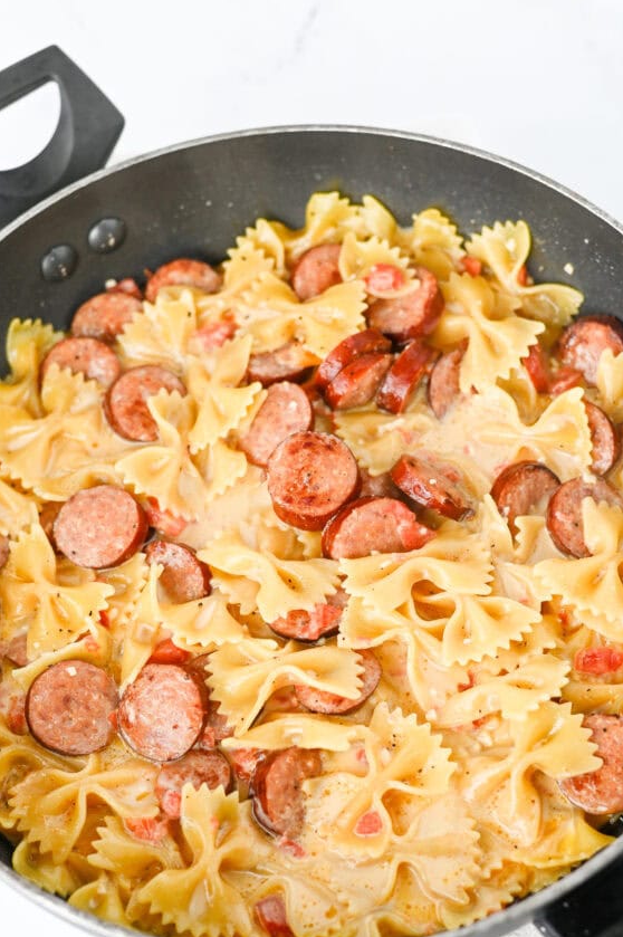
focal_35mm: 61
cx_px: 308
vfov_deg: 32.9
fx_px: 1586
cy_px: 495
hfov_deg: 22.2
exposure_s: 1/100
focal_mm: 50
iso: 280
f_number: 4
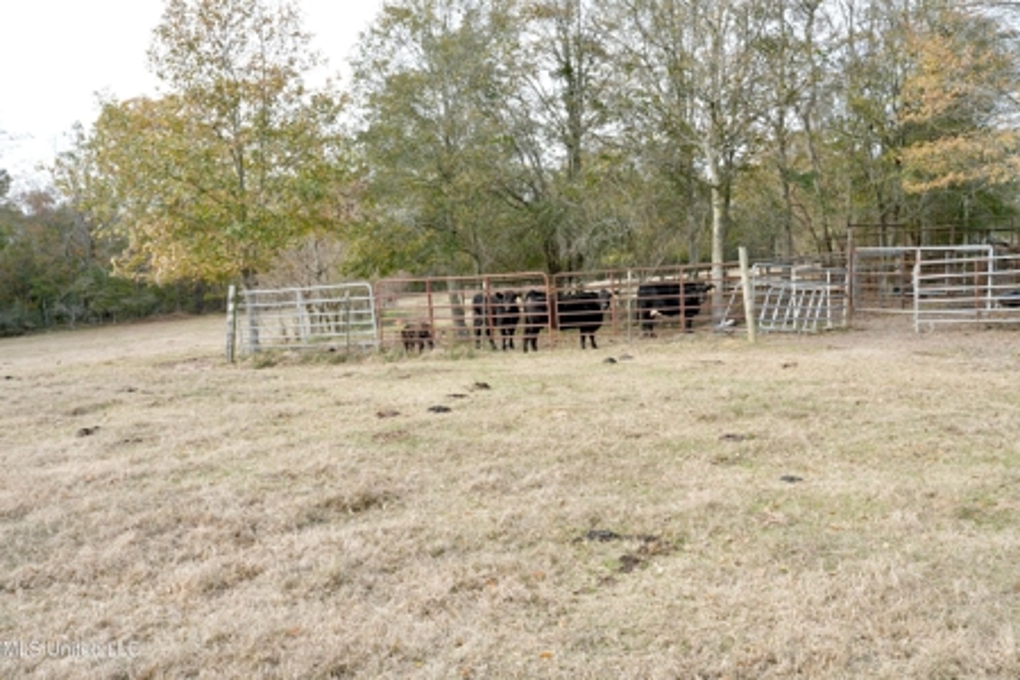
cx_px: 510
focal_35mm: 30
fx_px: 850
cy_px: 340
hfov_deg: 61.9
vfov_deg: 43.6
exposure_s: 1/15
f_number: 20
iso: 320
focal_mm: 30
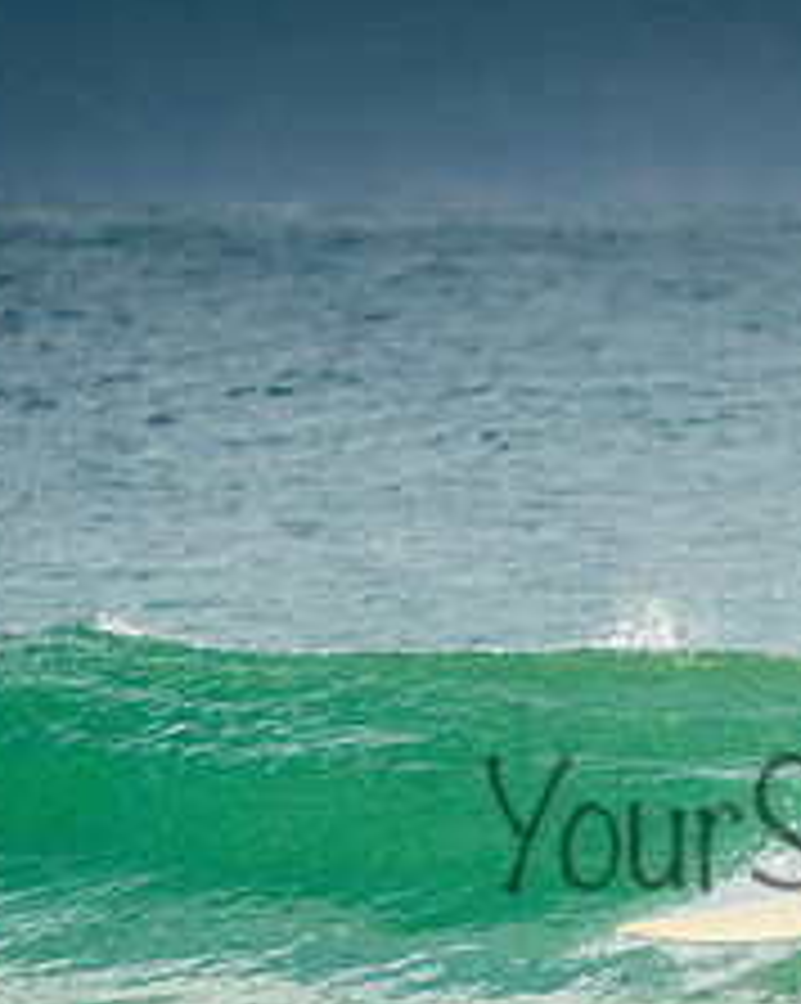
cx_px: 862
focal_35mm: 1344
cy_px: 818
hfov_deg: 1.2
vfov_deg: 1.4
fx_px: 39882
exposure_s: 1/2000
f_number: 5.6
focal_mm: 400
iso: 900
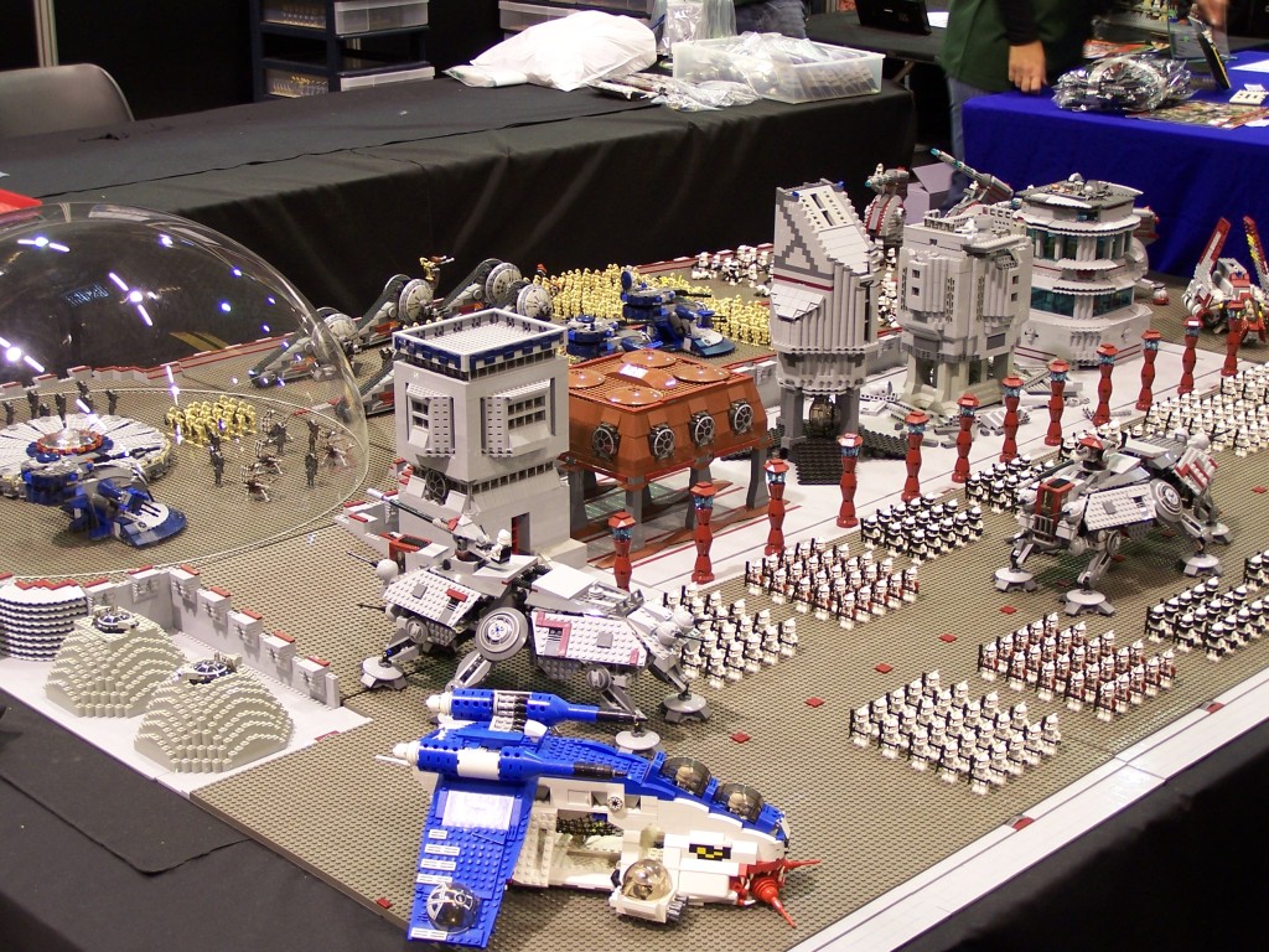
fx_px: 2163
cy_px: 476
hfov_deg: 32.7
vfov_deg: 24.8
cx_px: 634
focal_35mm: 59
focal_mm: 9.8
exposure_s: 1/3
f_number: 3.1
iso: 80
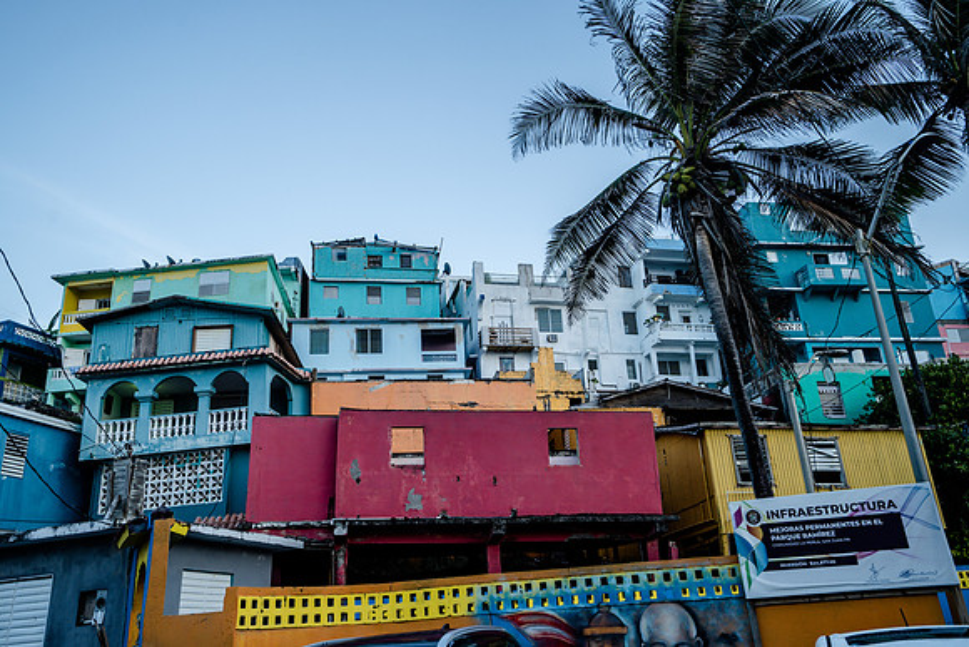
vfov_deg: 42.3
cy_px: 324
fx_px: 835
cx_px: 484
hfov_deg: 60.3
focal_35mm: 31
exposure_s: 1/60
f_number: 5.6
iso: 160
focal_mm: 31
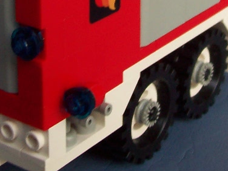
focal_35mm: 118
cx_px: 102
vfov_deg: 12.2
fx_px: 777
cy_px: -44
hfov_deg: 16.7
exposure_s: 1/45
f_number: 2.8
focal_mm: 5.6
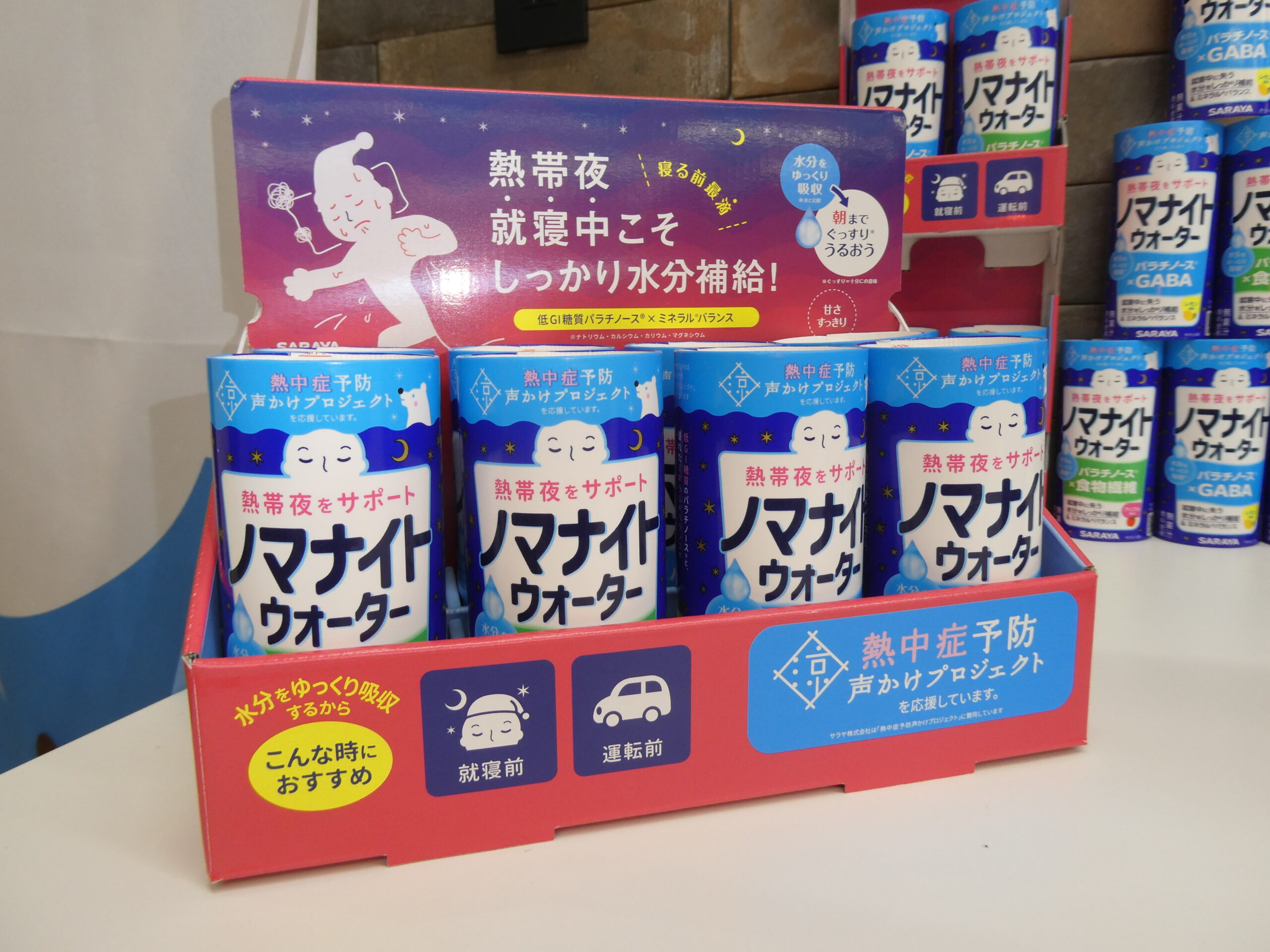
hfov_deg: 71.6
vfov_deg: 56.8
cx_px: 635
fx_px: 881
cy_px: 476
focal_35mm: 24
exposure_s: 1/60
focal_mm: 4.3
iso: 125
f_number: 3.3
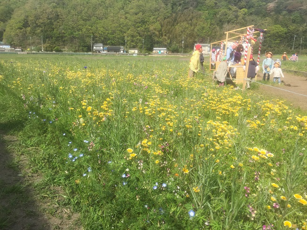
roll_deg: -0.1
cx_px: 154
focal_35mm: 29
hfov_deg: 61.7
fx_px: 257
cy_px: 115
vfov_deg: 48.2
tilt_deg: -13.3
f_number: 2.2
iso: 32
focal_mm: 4.15
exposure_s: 1/1582
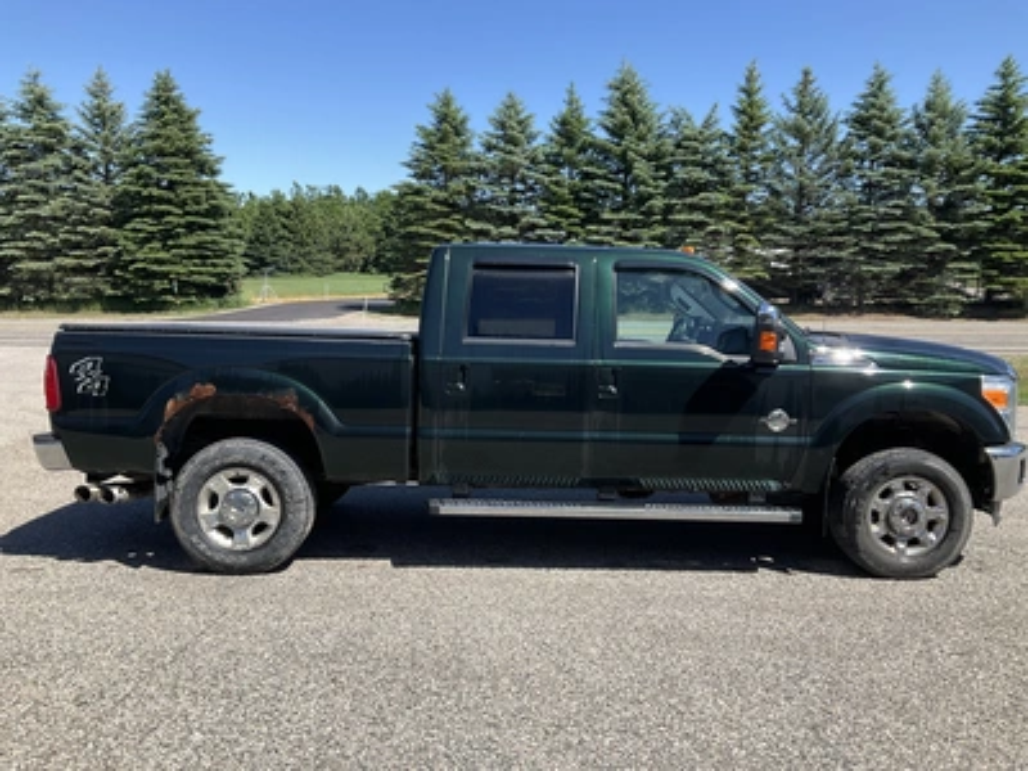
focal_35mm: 29
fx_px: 861
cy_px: 386
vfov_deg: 48.2
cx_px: 514
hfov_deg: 61.7
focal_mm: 3
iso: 25
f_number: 1.8
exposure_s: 1/1342
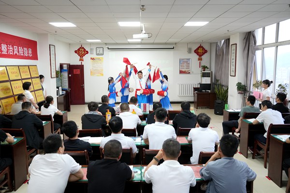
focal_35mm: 29
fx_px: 234
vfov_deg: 45.0
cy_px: 96
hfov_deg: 63.7
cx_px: 145
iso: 2000
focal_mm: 29
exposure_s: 1/160
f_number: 4.5
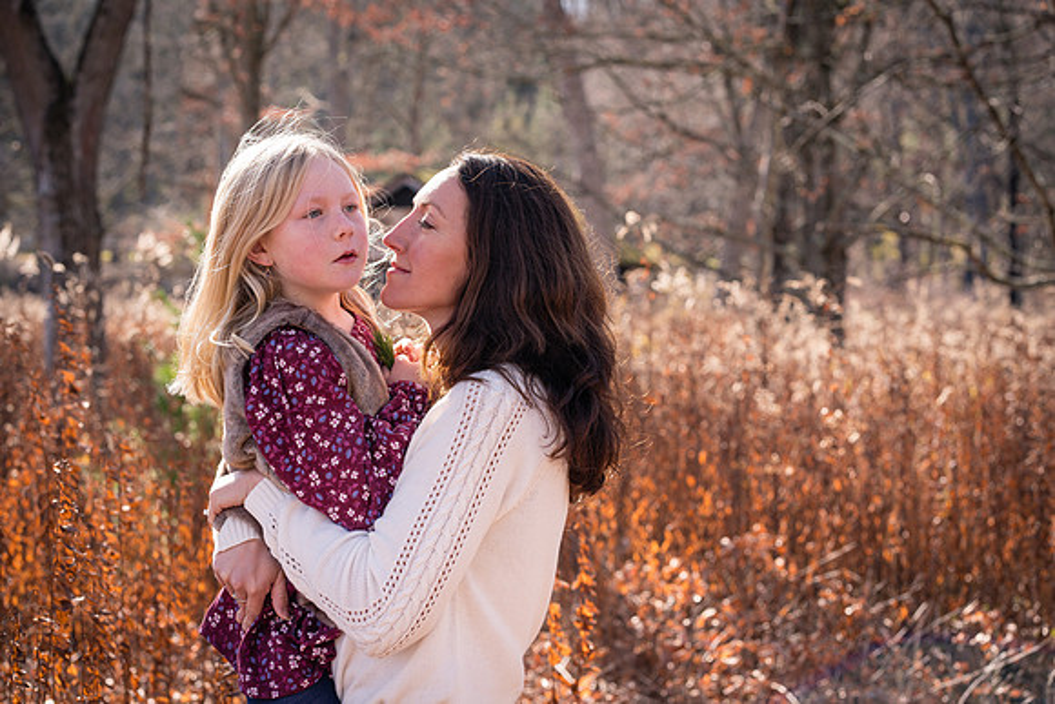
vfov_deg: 16.1
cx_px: 528
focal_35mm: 85
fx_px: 2491
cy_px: 352
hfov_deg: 23.9
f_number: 6.3
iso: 250
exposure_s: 1/250
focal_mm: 85
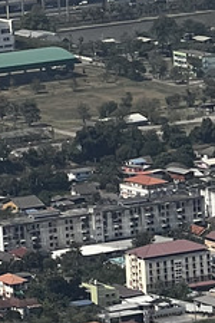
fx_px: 3825
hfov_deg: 3.2
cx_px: 420
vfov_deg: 4.7
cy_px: 833
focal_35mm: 427
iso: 32
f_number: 2.8
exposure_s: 1/809
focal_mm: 9
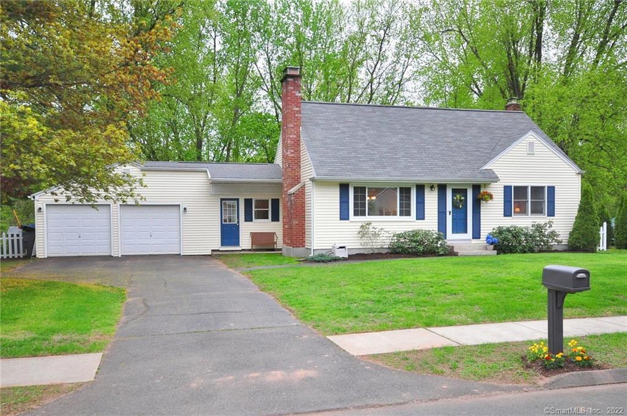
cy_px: 208
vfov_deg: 43.5
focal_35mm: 30
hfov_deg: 62.0
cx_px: 314
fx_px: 522
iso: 1000
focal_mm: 20
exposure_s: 1/320
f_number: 5.6
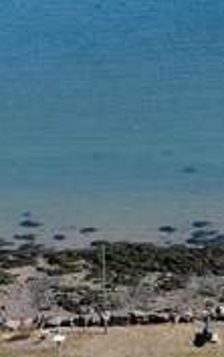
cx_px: 513
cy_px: 80
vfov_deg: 11.3
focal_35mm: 184
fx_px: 1793
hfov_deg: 6.8
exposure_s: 1/2000
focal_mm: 12.29
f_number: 2.8
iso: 100
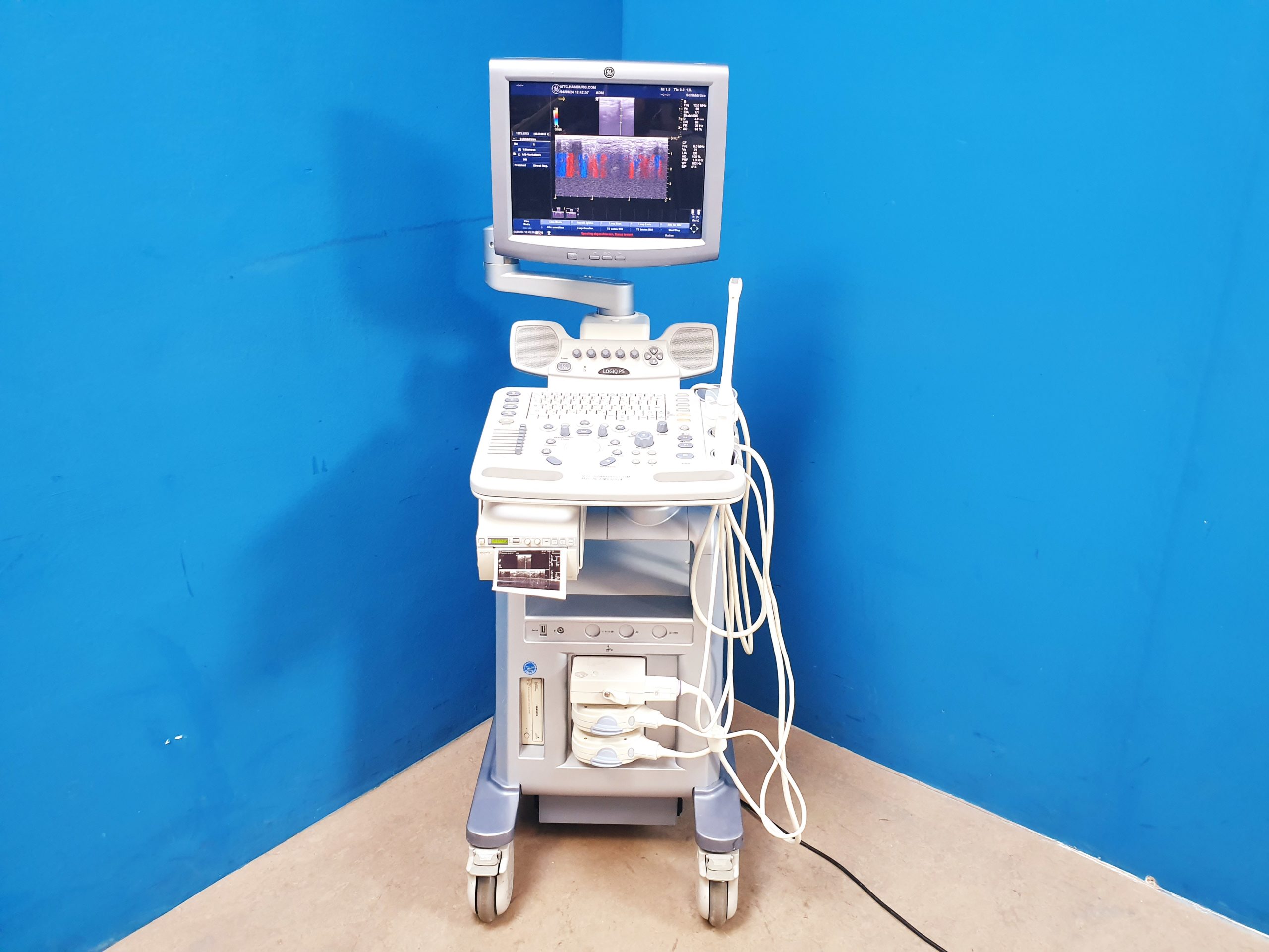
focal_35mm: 26
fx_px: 953
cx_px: 634
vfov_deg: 53.1
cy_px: 476
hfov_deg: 67.3
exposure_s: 1/33
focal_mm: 4.3
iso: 250
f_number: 2.4
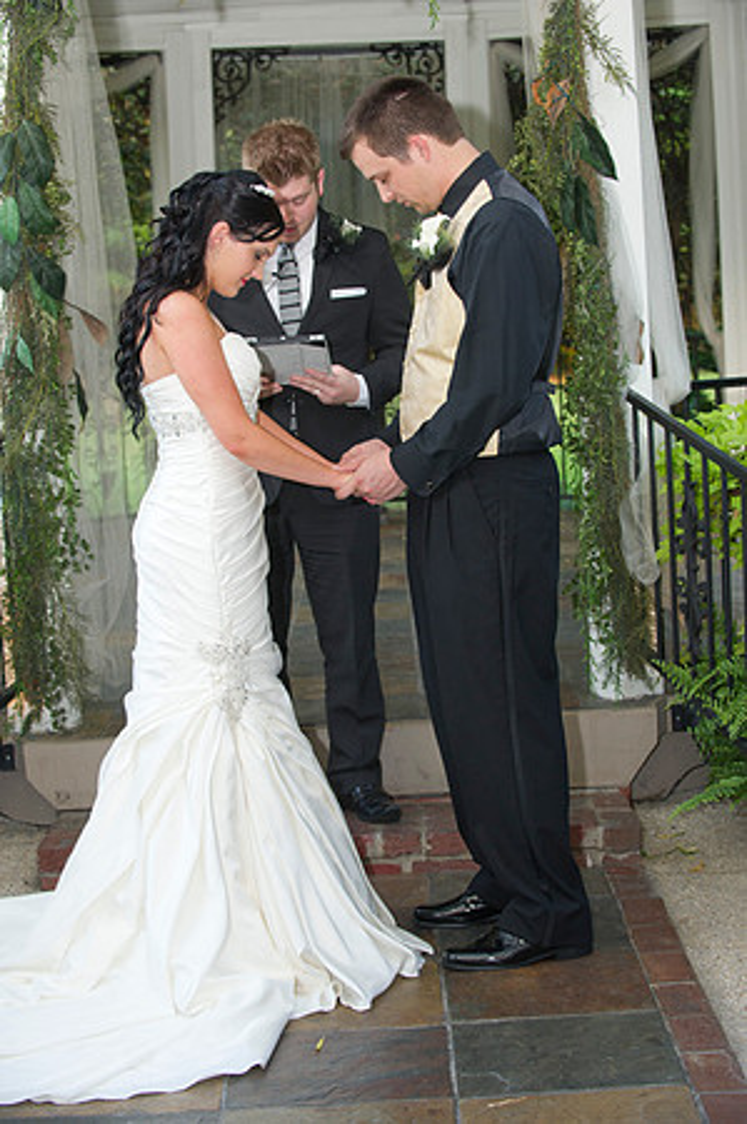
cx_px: 374
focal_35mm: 70
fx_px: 2184
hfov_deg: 19.4
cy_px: 562
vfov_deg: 28.9
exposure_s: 1/125
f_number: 4
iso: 800
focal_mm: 70
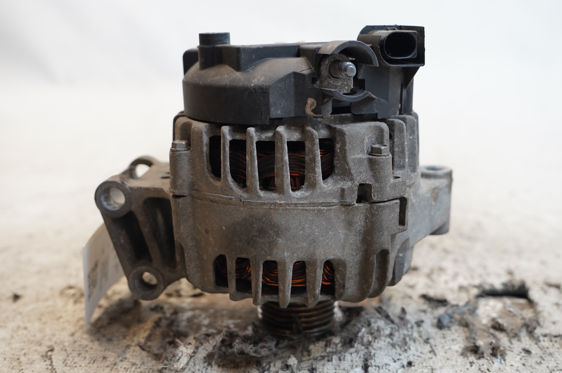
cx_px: 281
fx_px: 671
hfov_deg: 45.5
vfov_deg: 31.1
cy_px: 186
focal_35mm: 43
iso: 320
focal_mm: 29
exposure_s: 1/60
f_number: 4
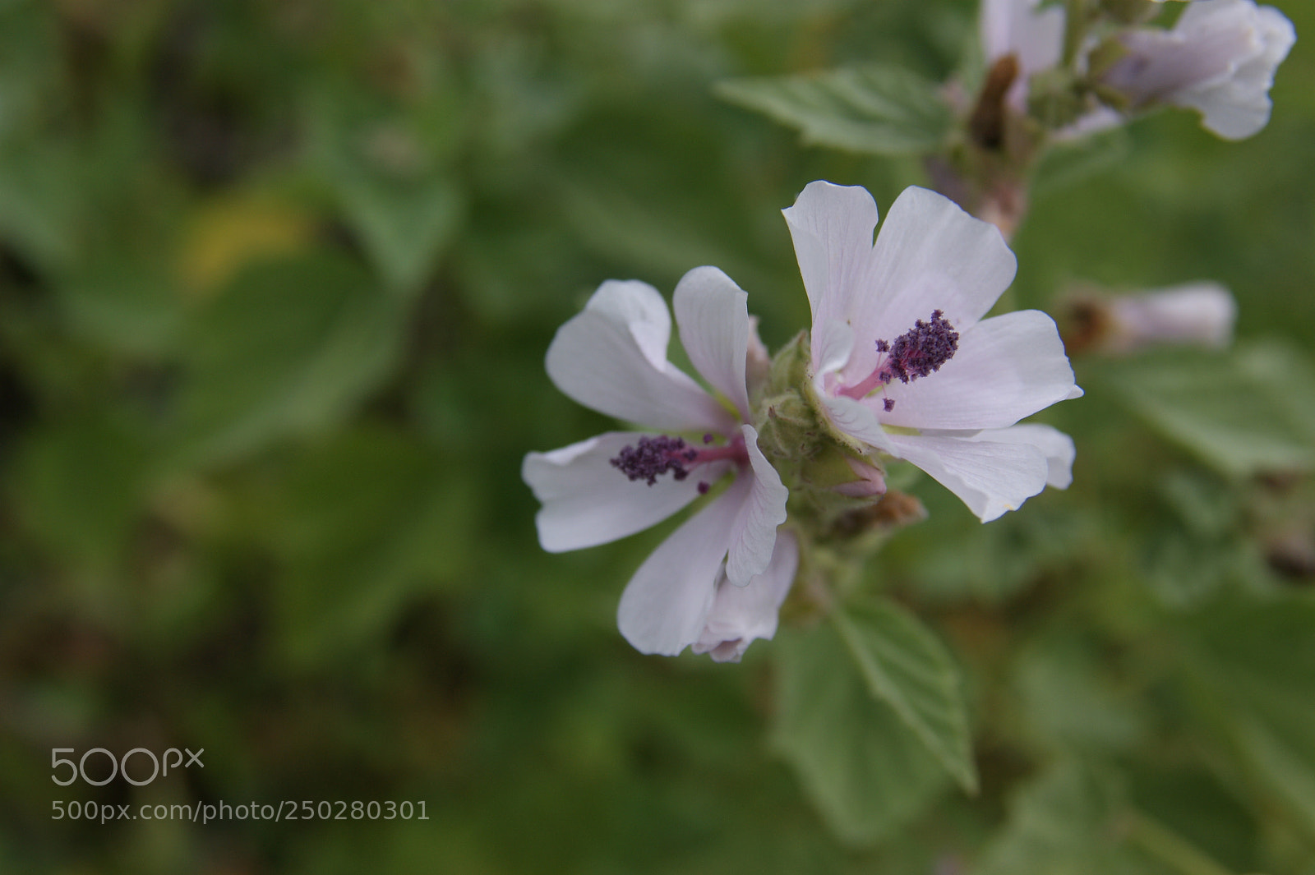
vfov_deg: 31.9
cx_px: 658
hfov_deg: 46.4
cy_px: 438
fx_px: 1533
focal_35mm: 42
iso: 100
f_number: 5.6
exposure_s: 1/400
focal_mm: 28
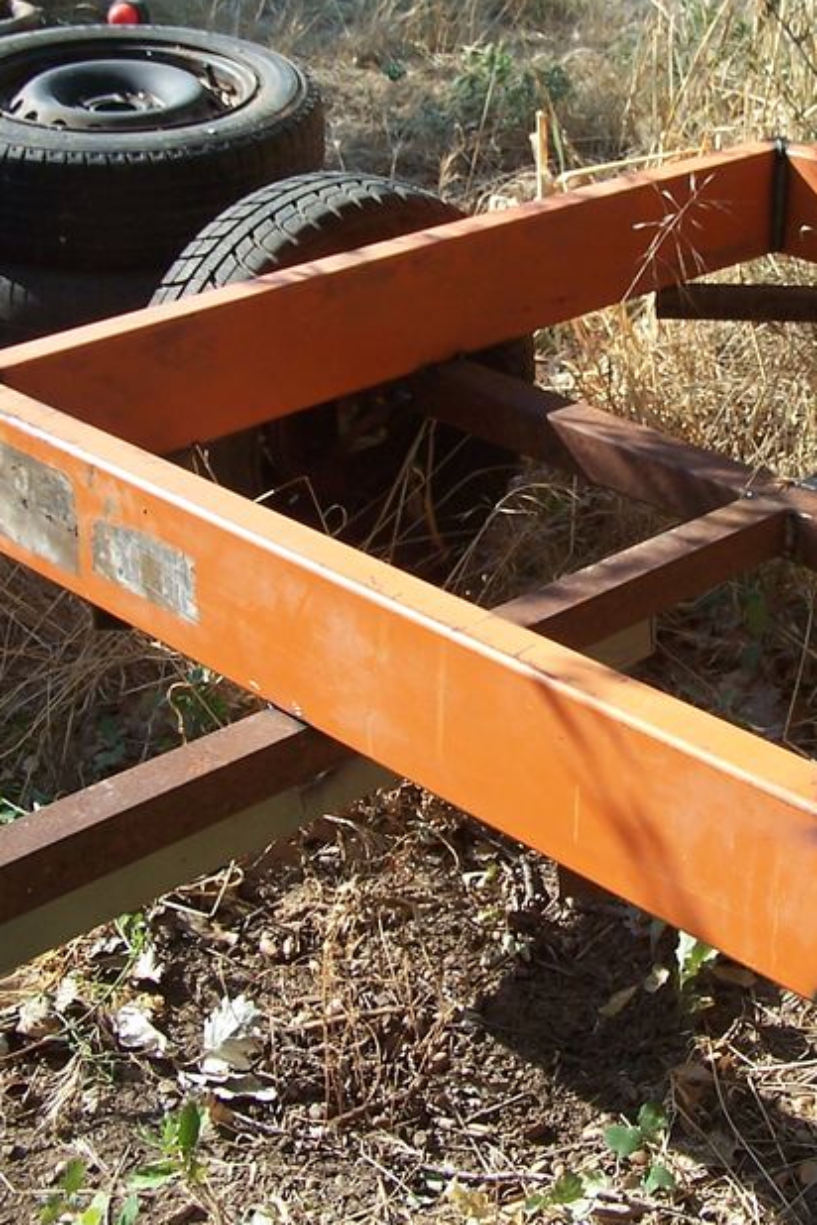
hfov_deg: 21.1
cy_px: 513
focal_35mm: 64
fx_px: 2178
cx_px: 607
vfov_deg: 31.4
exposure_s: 1/500
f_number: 2.8
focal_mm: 6.3
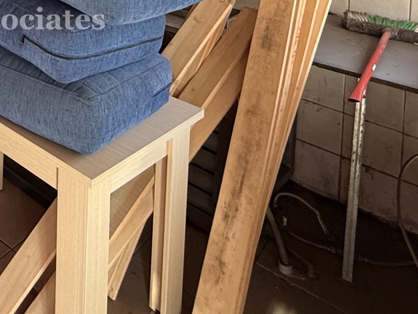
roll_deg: +0.1
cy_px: -122
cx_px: -61
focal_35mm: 42
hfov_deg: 36.5
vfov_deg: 27.1
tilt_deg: -2.0
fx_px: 507
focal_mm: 2.22
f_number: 2.2
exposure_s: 1/83
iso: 320
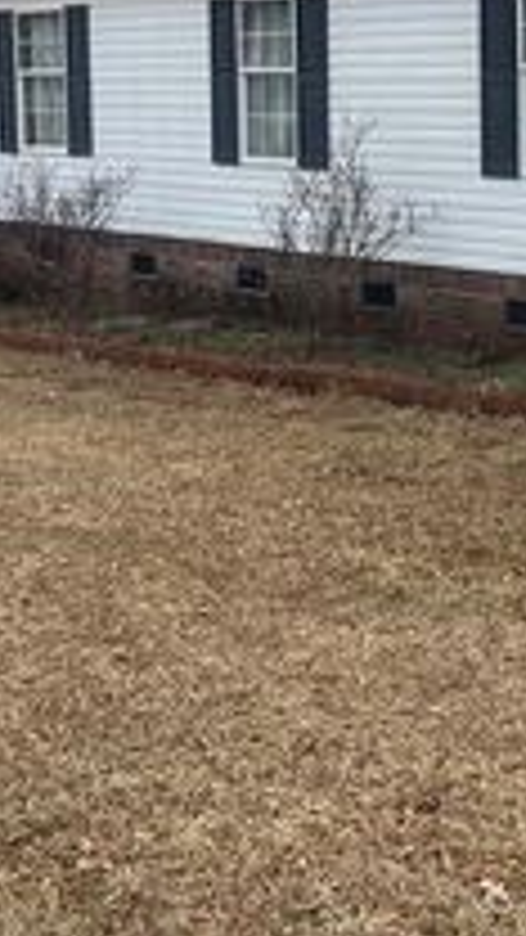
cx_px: 544
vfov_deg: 30.2
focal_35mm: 68
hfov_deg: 17.3
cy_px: 169
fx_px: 1686
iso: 50
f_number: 1.5
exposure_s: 1/2513
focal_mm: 5.7
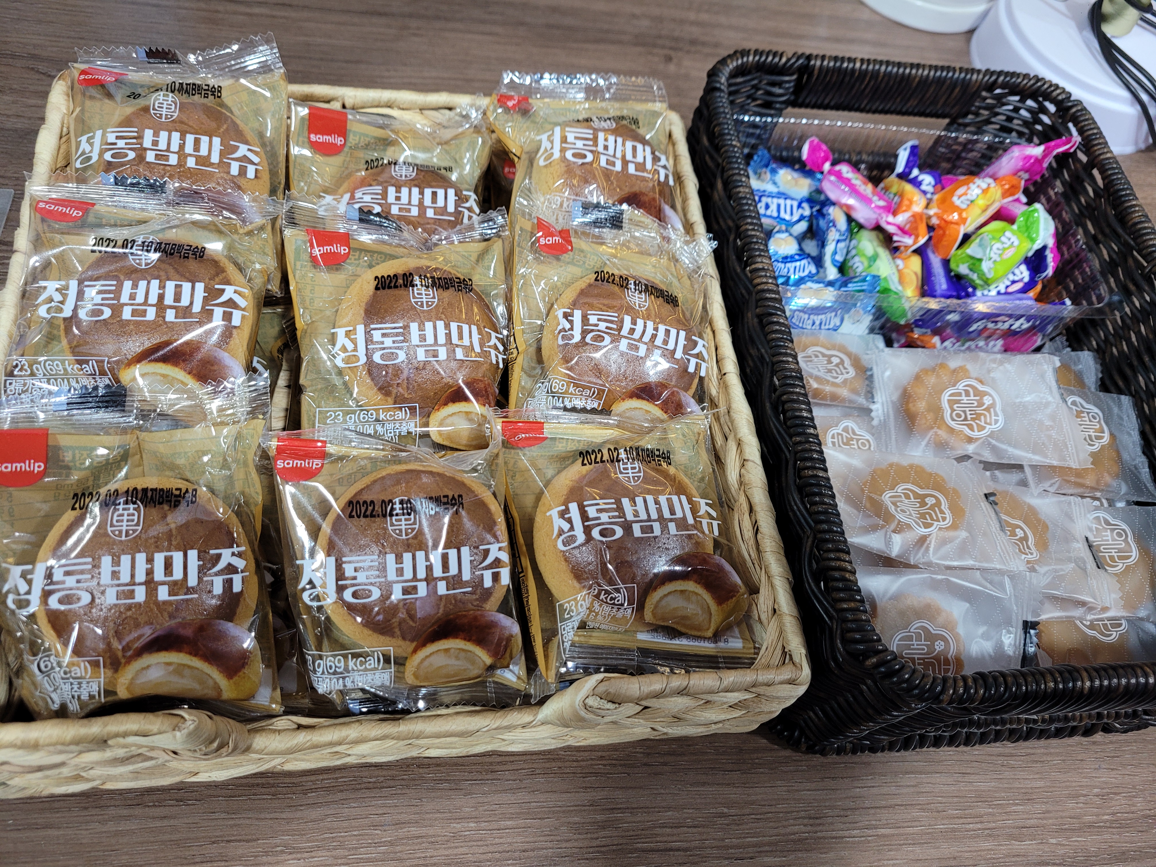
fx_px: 868
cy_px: 434
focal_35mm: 26
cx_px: 578
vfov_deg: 53.1
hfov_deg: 67.3
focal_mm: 5.4
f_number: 1.8
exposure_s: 1/40
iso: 200
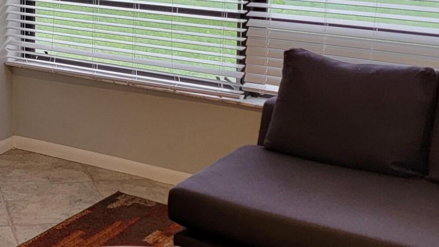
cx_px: -16
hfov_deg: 25.6
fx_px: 908
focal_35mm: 78
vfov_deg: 15.3
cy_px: 29
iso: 160
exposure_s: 1/120
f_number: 1.8
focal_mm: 6.7
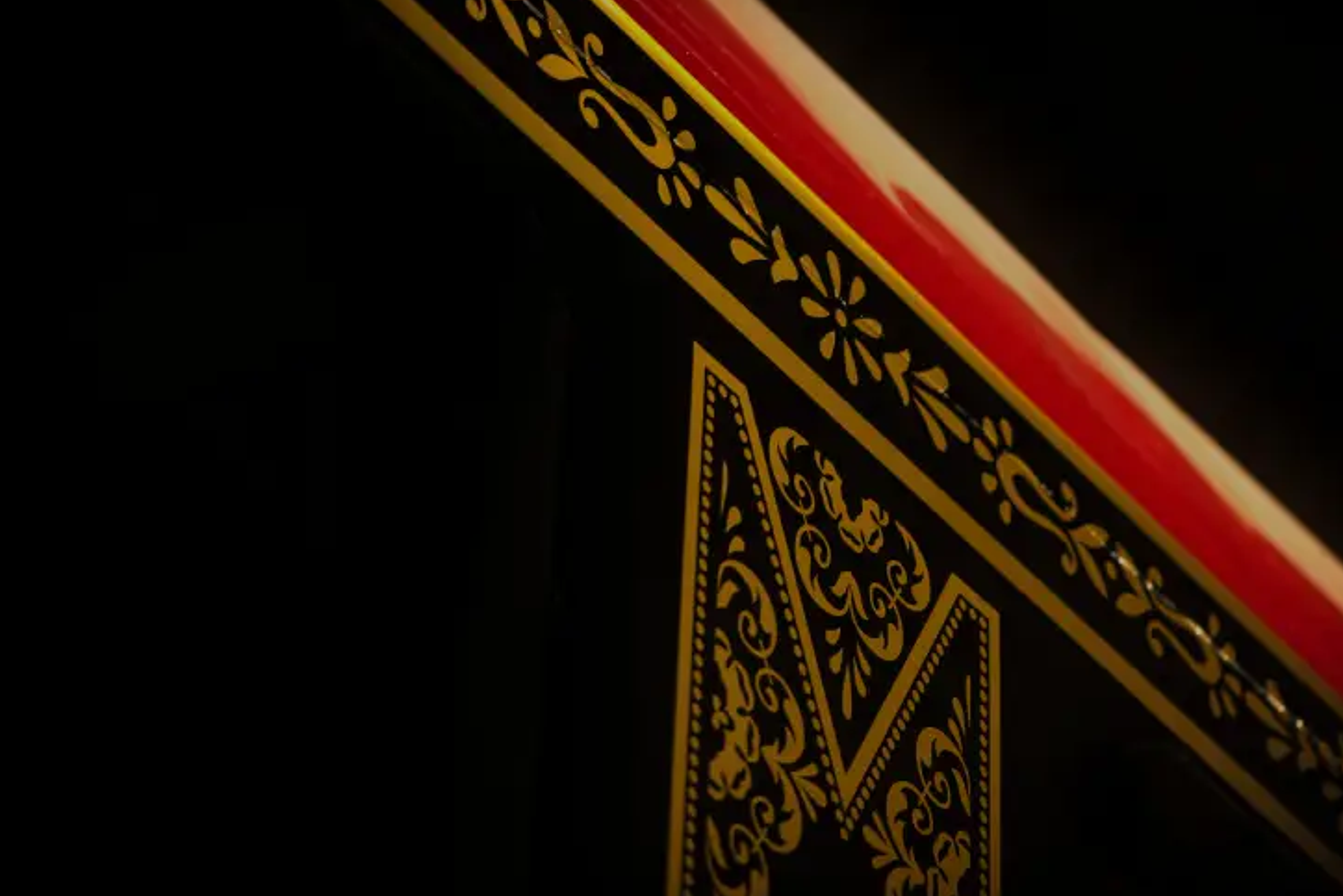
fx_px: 4813
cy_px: 416
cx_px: 805
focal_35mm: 129
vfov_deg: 10.6
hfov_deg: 15.9
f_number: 3.2
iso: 160
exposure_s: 1/13
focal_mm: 105
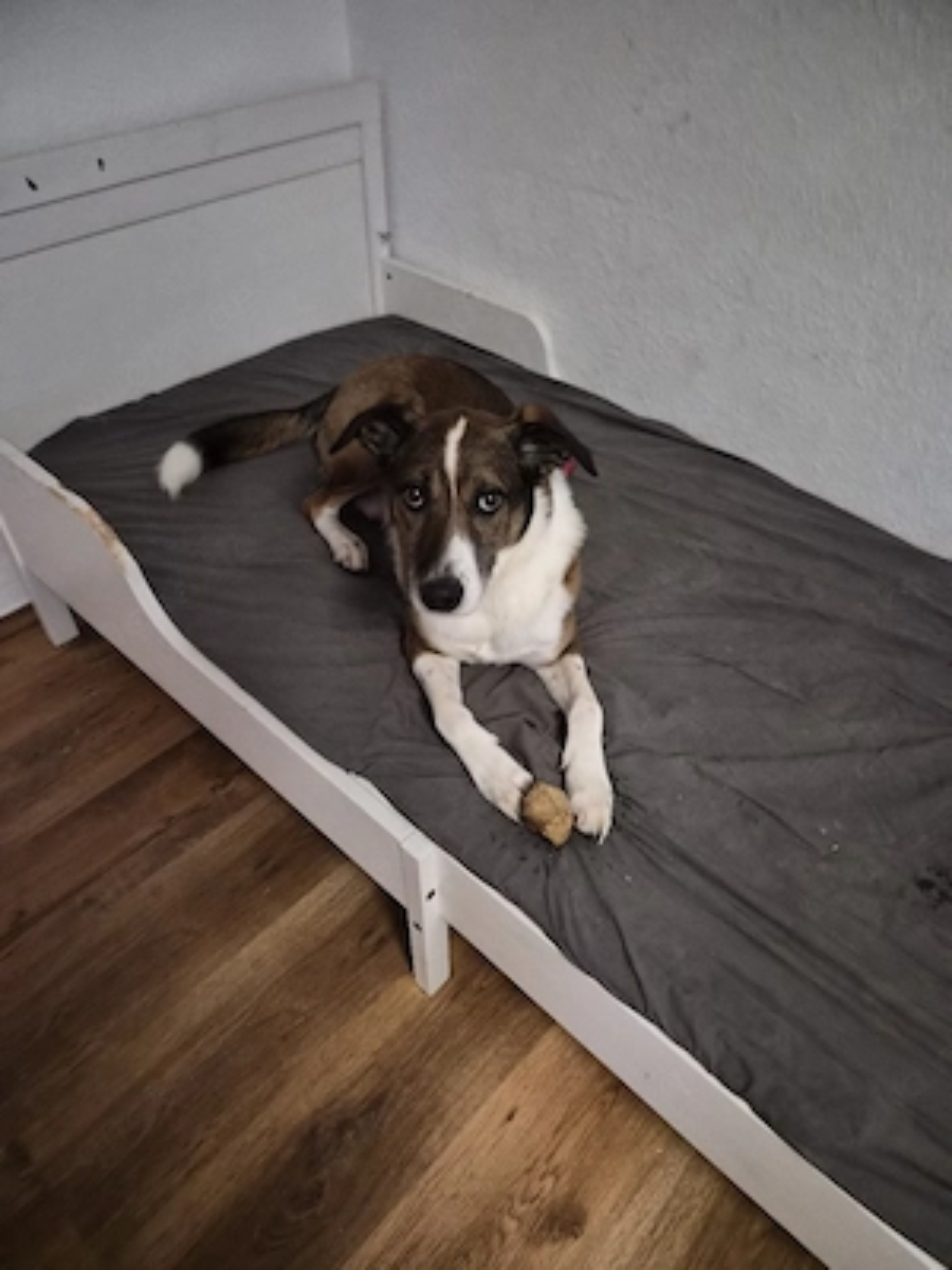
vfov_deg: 73.9
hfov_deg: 58.9
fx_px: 843
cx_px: 476
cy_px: 635
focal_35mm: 23
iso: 1600
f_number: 1.8
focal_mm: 5.4
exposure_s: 1/33
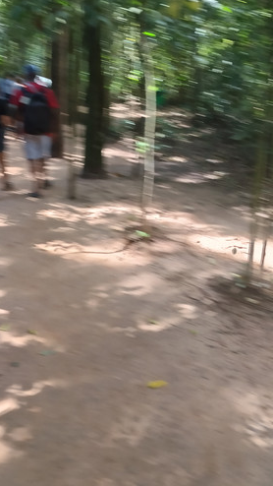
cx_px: 127
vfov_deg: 61.0
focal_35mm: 32
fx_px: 412
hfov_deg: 36.7
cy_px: 244
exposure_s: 1/50
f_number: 1.8
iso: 80
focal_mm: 4.22
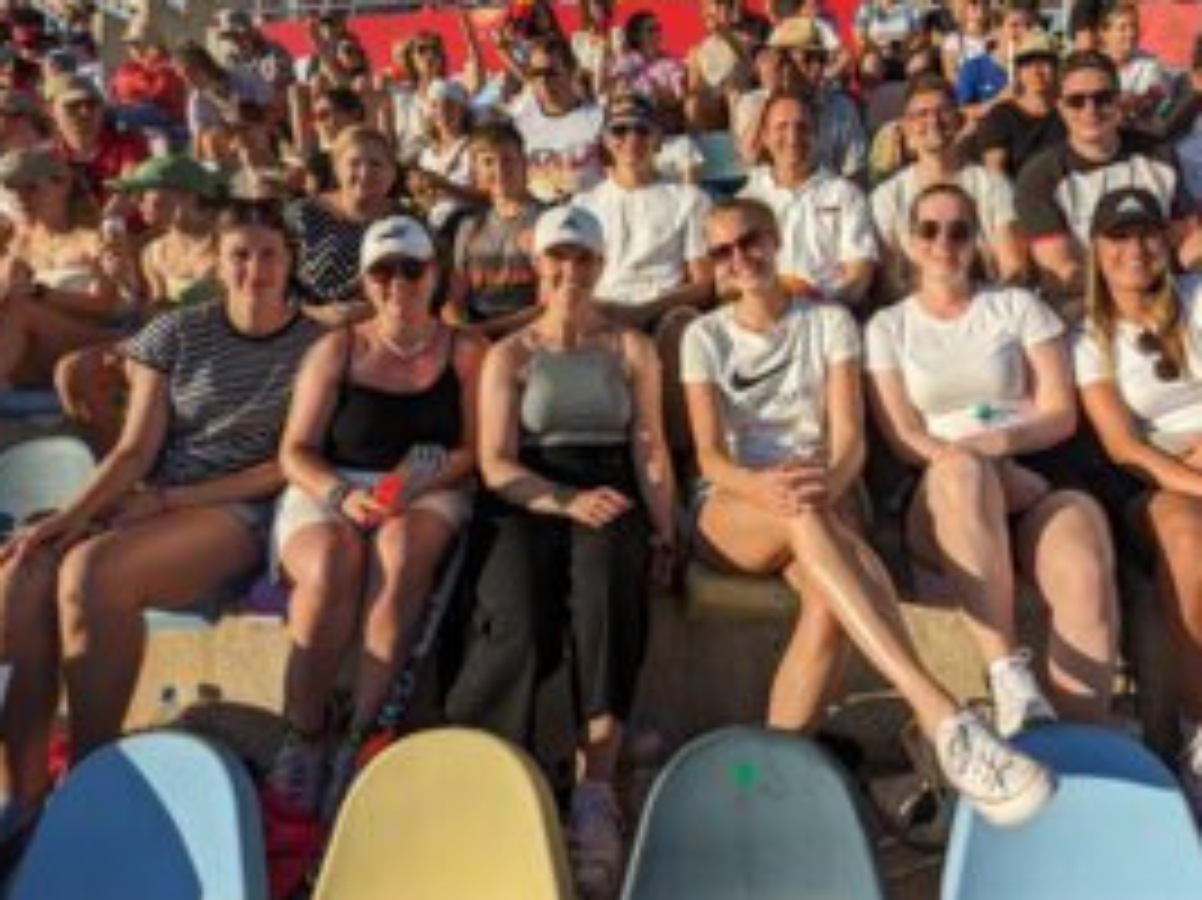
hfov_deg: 69.5
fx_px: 833
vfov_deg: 55.4
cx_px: 806
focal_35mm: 24
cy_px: 288
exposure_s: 1/1385
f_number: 2.2
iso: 37
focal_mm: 2.22
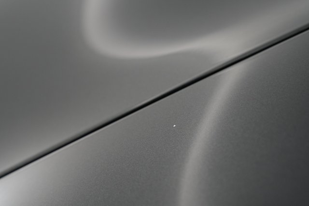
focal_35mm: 28
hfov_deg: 65.5
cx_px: 154
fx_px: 240
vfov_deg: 46.4
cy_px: 103
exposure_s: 1/80
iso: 2000
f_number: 4
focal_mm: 28
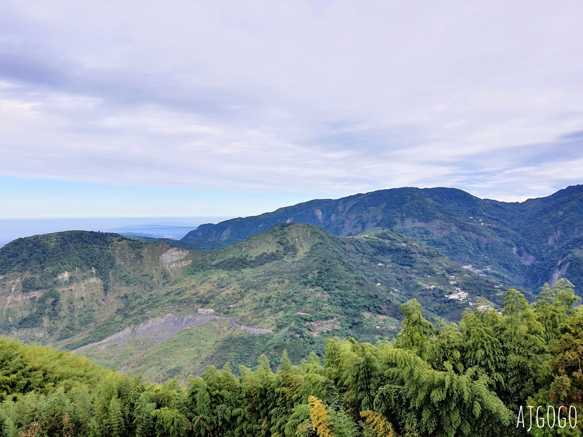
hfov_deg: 67.3
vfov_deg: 53.1
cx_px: 292
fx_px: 438
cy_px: 218
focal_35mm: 26
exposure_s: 1/1404
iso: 50
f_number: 1.7
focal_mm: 4.32
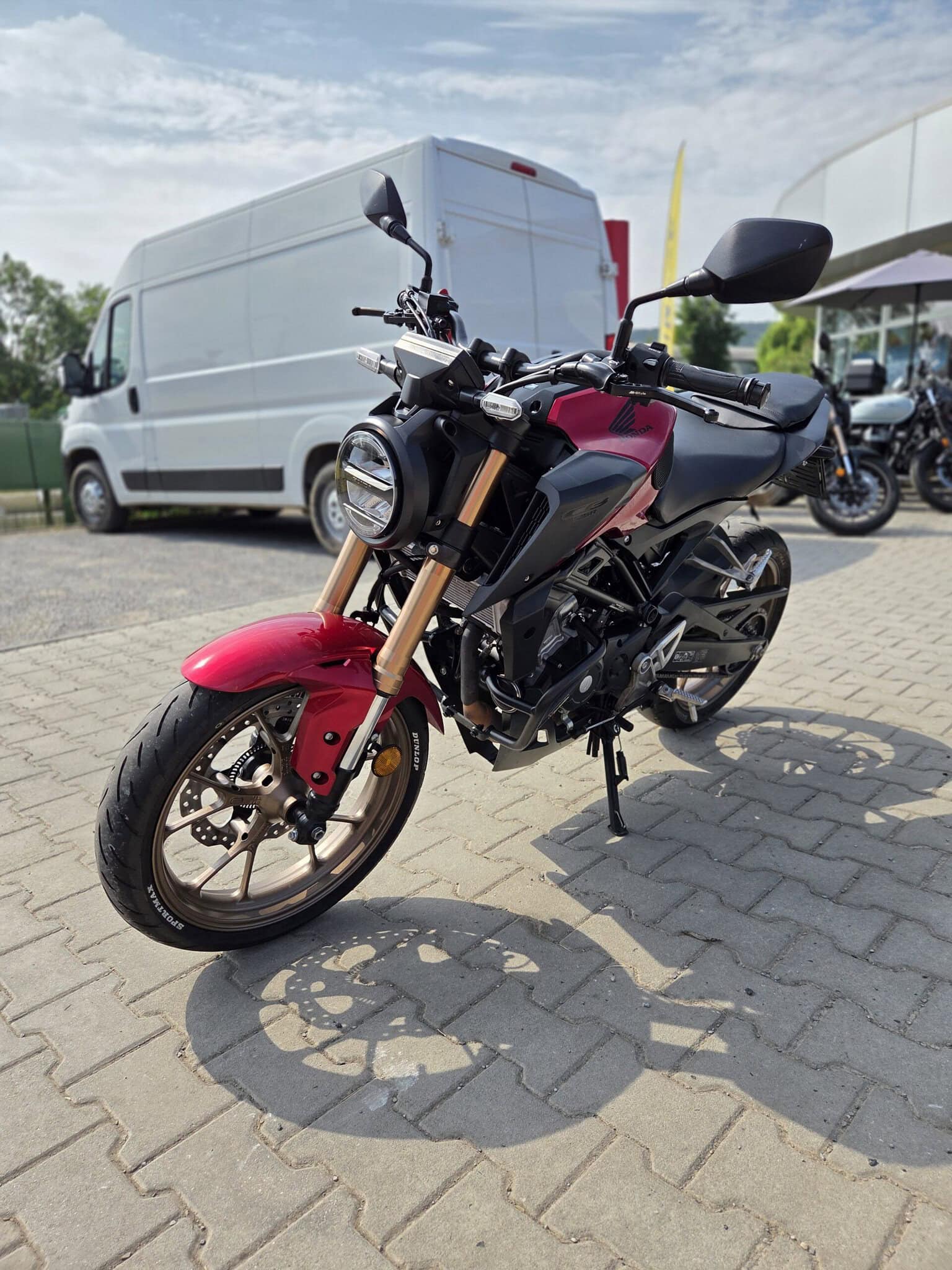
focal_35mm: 23
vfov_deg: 73.9
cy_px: 635
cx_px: 476
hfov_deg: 58.9
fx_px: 843
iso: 80
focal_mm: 5.4
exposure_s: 1/4021
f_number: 1.8
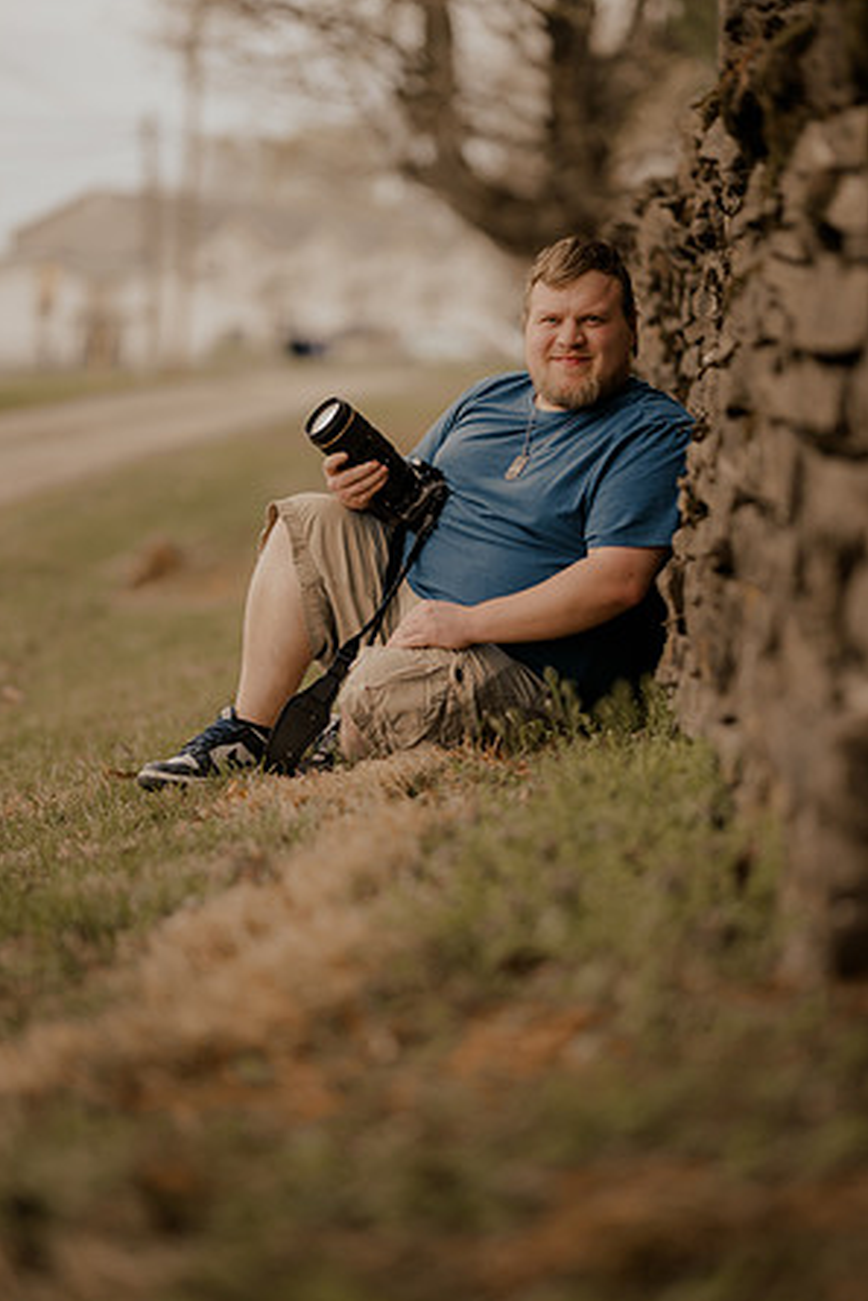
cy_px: 646
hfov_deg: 15.9
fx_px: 3108
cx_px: 433
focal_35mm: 86
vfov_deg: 23.6
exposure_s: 1/1250
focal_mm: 85
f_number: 1.4
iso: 125
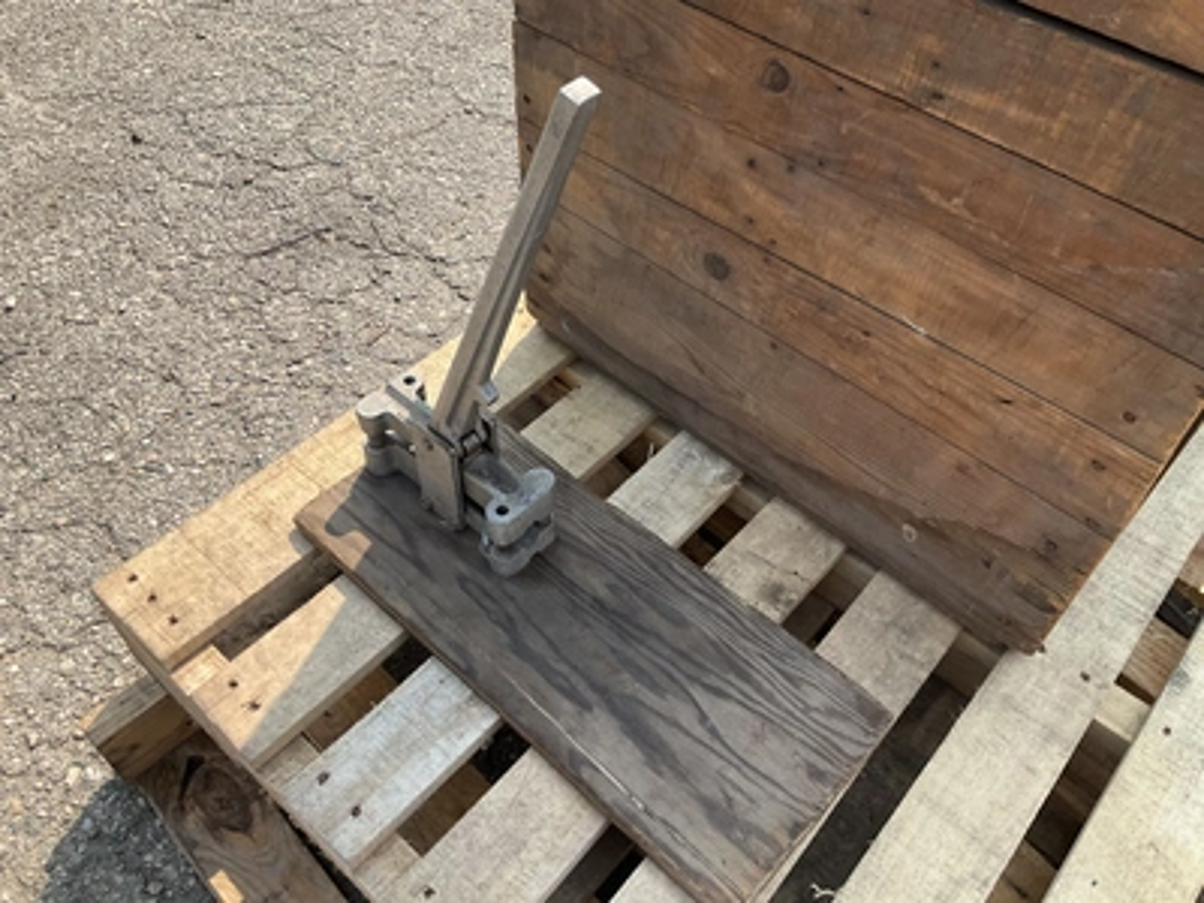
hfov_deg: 61.7
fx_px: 1009
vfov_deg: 48.2
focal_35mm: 29
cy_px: 452
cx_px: 602
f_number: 1.8
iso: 25
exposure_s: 1/869
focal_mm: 3
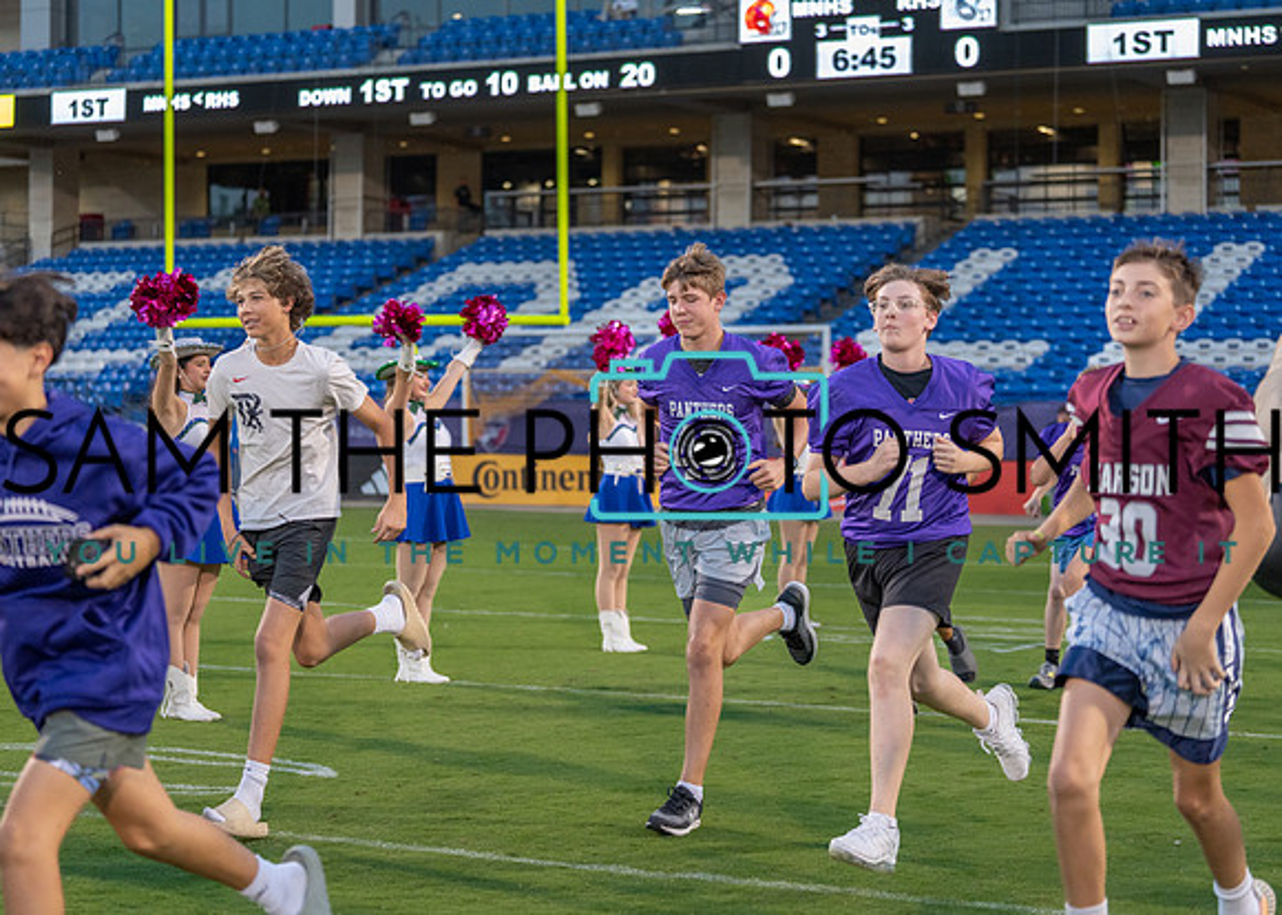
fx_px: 2670
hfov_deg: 27.0
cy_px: 458
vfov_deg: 19.4
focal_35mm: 73
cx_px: 641
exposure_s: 1/1000
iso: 2000
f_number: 2.8
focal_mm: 70
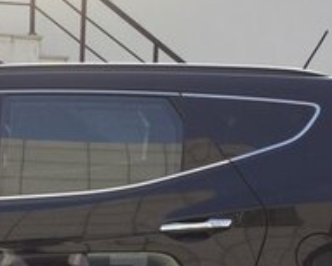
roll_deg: -0.9
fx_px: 963
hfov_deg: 18.8
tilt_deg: -7.1
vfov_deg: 15.4
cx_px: -30
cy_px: 281
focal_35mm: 98
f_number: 2.2
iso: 32
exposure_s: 1/243
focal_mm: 4.15
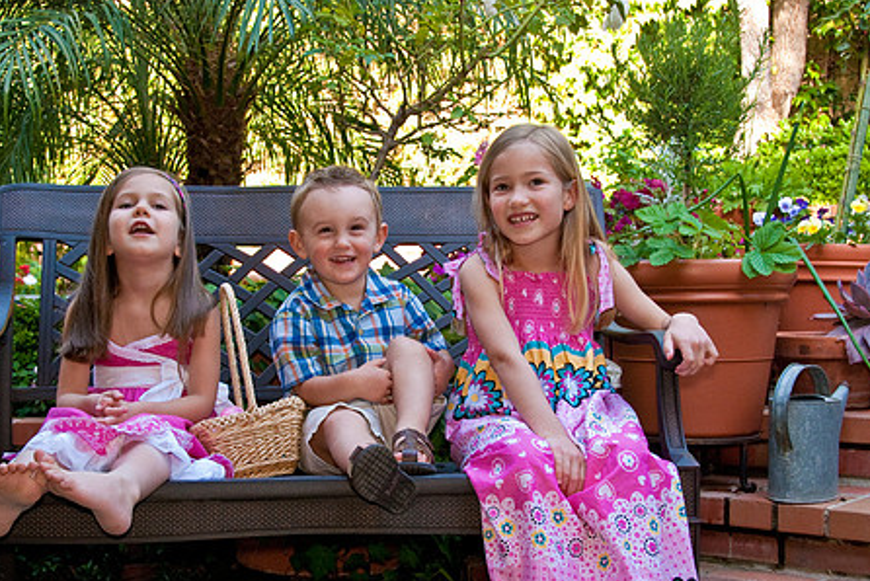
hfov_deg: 37.7
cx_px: 404
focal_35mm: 53
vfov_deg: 25.6
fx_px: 1273
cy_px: 368
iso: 800
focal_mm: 27
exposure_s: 1/100
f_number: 7.1
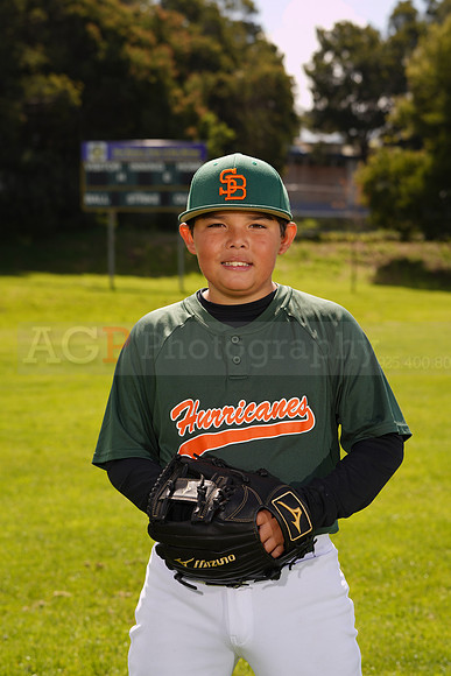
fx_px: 1878
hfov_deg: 13.7
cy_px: 338
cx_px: 226
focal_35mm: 100
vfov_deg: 20.4
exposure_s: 1/160
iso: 80
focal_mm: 100
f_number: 9
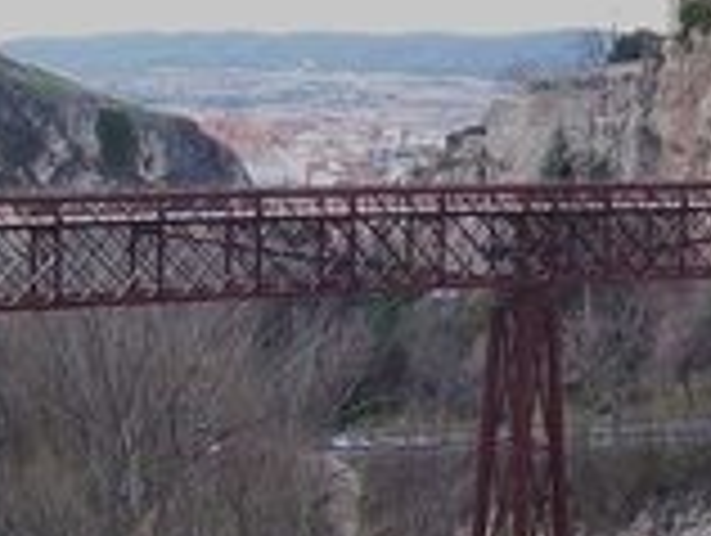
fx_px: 2222
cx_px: 574
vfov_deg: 13.7
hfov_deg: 18.0
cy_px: 392
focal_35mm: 108
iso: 80
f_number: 2.7
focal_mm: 6
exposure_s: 1/200
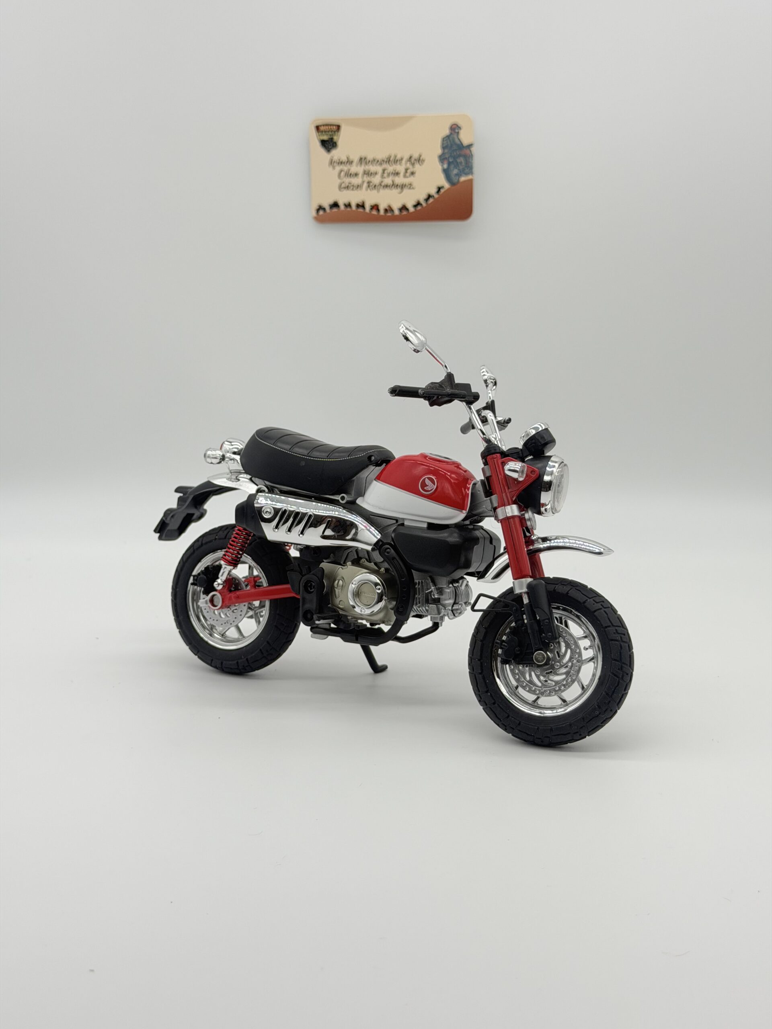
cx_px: 386
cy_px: 514
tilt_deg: -12.7
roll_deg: -1.3
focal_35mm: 48
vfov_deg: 39.7
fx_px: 1427
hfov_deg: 30.3
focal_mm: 6.76
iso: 64
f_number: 1.78
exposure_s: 1/557
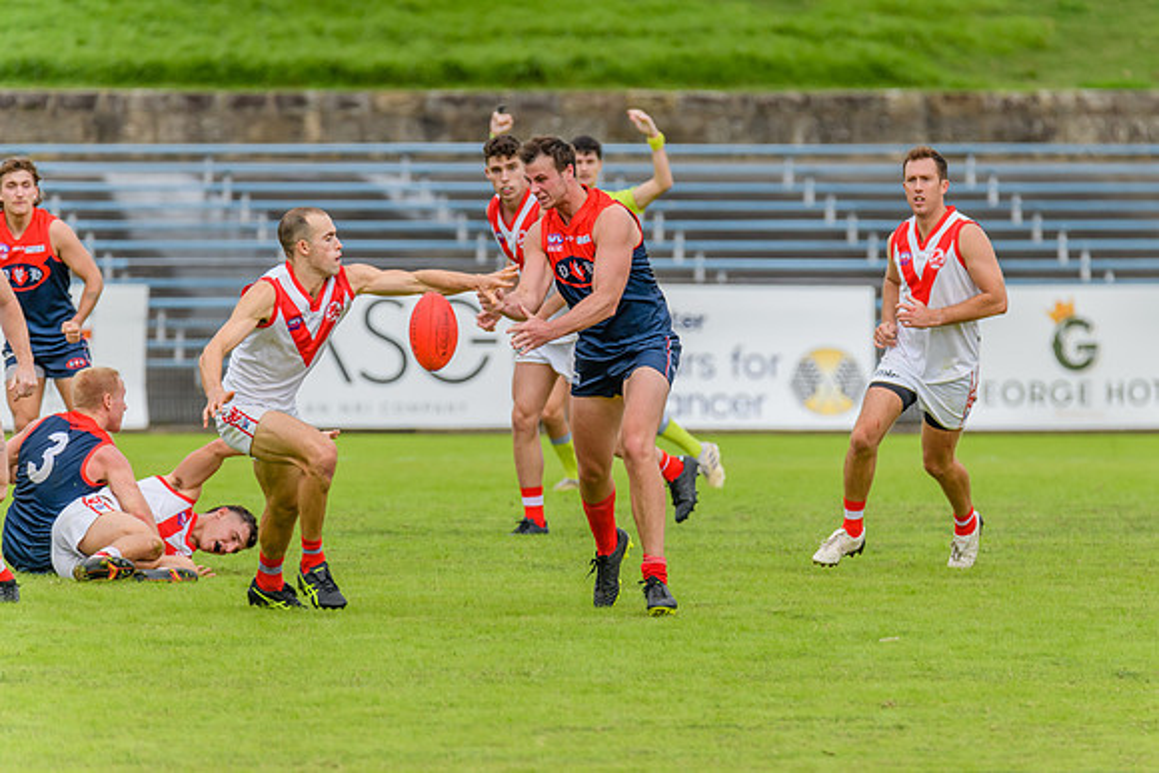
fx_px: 15919
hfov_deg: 4.2
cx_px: 632
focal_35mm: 494
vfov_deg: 2.8
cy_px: 399
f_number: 8
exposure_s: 1/1600
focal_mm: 450
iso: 800
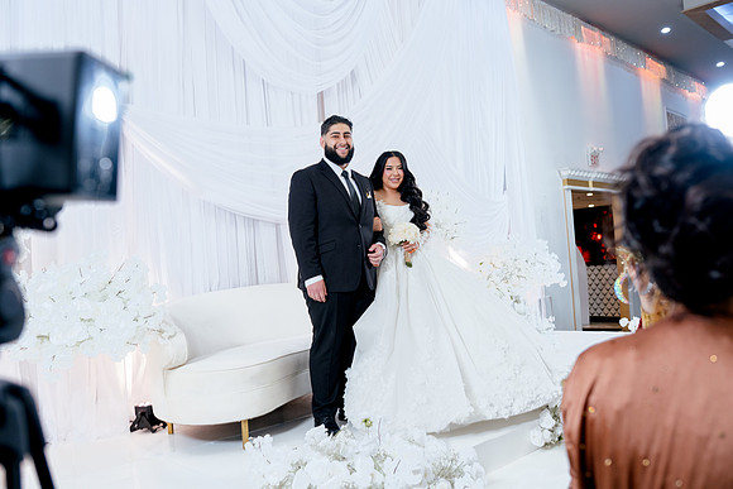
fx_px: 570
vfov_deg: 46.4
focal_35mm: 28
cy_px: 244
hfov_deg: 65.5
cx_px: 366
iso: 800
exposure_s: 1/160
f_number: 2.8
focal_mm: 28
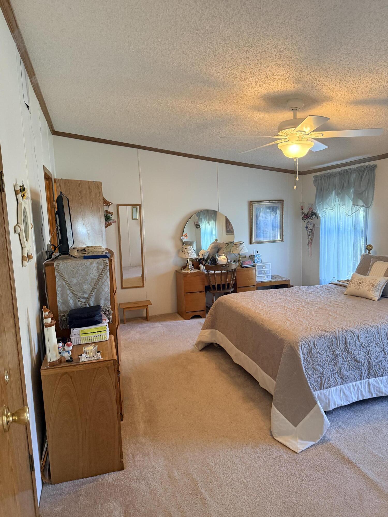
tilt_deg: -7.0
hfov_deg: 56.8
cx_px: 194
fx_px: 359
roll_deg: +1.1
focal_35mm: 24
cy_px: 258
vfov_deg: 71.6
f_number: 1.78
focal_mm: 6.76
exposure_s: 1/60
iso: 320
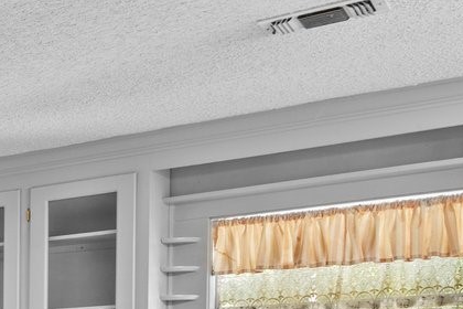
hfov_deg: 16.9
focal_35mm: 78
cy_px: 433
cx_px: -530
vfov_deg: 16.3
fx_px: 1003
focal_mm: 16
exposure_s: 1
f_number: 8
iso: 640
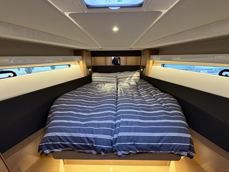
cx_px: 114
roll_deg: -0.1
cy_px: 86
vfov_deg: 85.7
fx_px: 93
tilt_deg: -17.6
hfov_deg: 102.0
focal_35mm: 14
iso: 320
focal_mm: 2.22
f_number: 2.2
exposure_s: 1/73
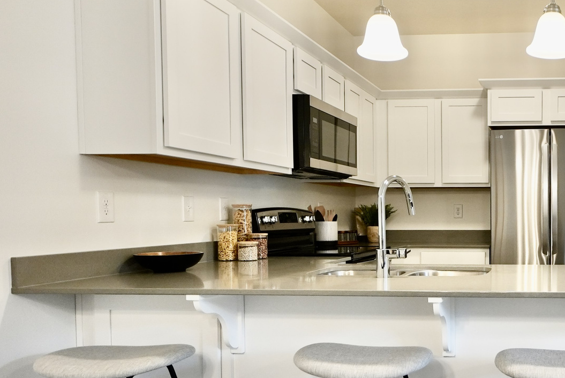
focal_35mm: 33
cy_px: 228
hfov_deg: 50.7
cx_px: 508
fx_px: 518
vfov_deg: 39.8
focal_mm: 17
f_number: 4
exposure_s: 1/160
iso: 1000
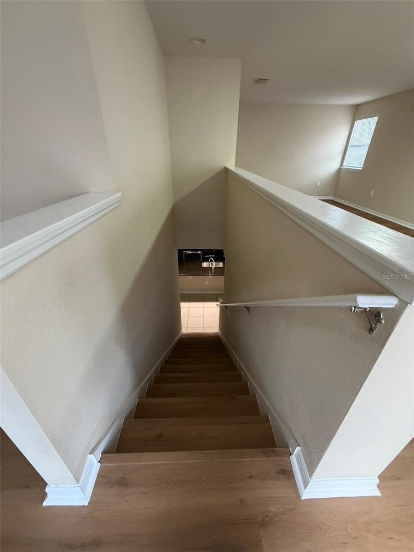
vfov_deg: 102.1
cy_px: 276
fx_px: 223
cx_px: 207
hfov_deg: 85.7
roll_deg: -3.1
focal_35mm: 14
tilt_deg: -30.3
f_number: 2.2
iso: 320
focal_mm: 2.22
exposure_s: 1/60
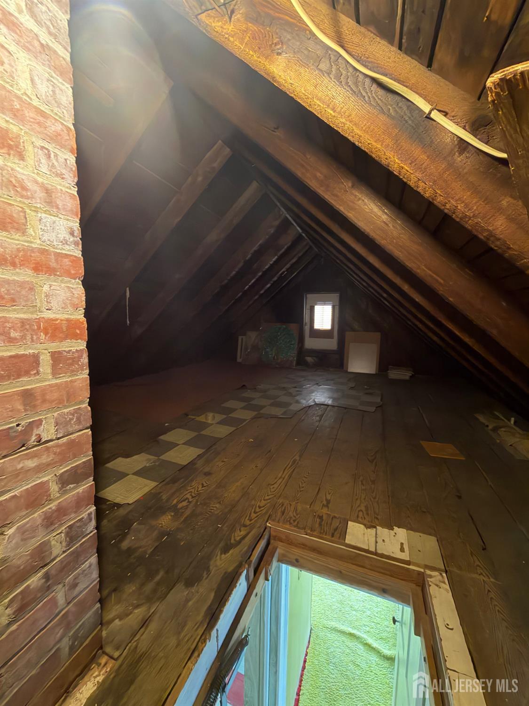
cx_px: 264
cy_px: 353
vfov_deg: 102.1
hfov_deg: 85.7
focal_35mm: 14
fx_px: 285
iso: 500
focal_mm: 2.22
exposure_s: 1/12
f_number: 2.2
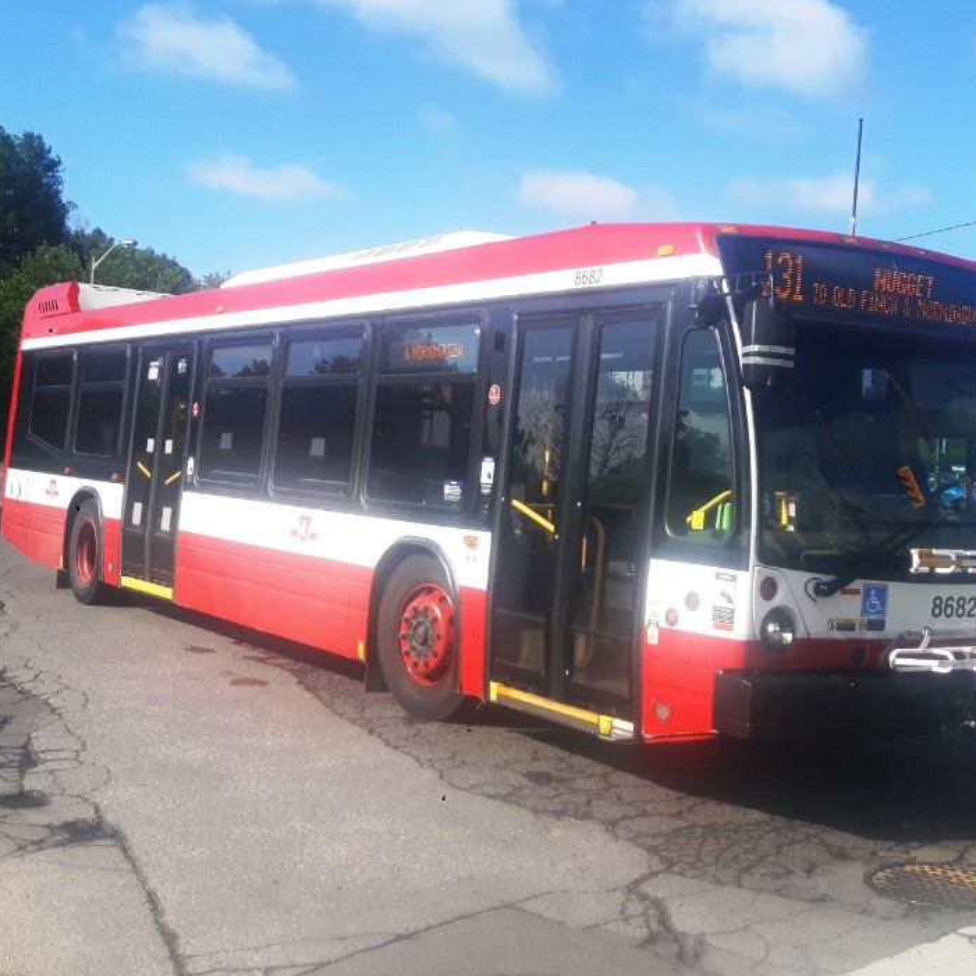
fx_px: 1276
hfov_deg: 41.7
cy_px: 489
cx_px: 571
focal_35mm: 40
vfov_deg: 41.9
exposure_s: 1/1076
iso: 40
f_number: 1.9
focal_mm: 3.7
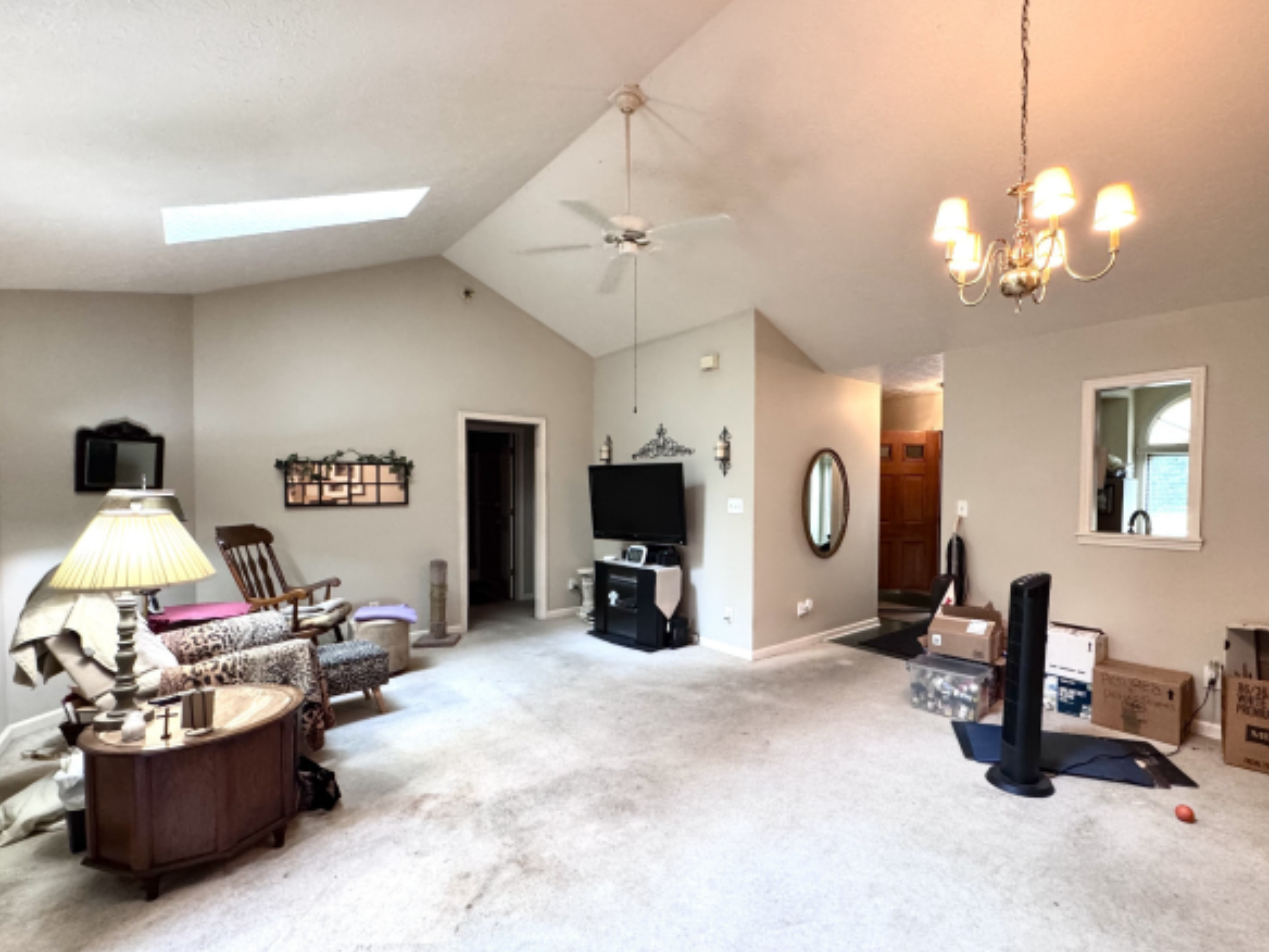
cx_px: 683
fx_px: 587
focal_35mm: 16
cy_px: 504
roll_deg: +0.5
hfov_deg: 94.3
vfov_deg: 78.0
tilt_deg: -1.1
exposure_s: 1/60
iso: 500
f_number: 2.2
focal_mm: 2.22
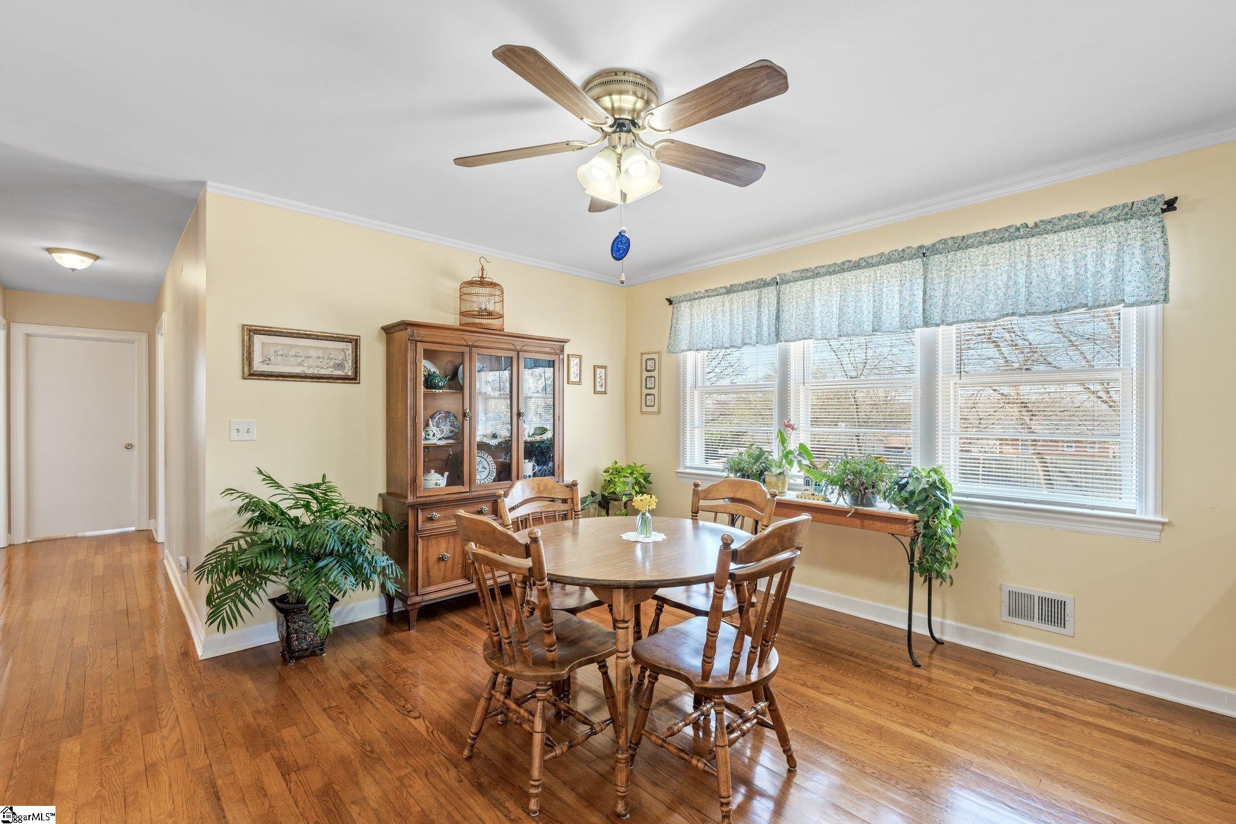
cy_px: 412
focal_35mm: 16
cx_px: 618
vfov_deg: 73.7
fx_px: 549
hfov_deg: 96.7
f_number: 9
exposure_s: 1/2.5
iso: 250
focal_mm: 16
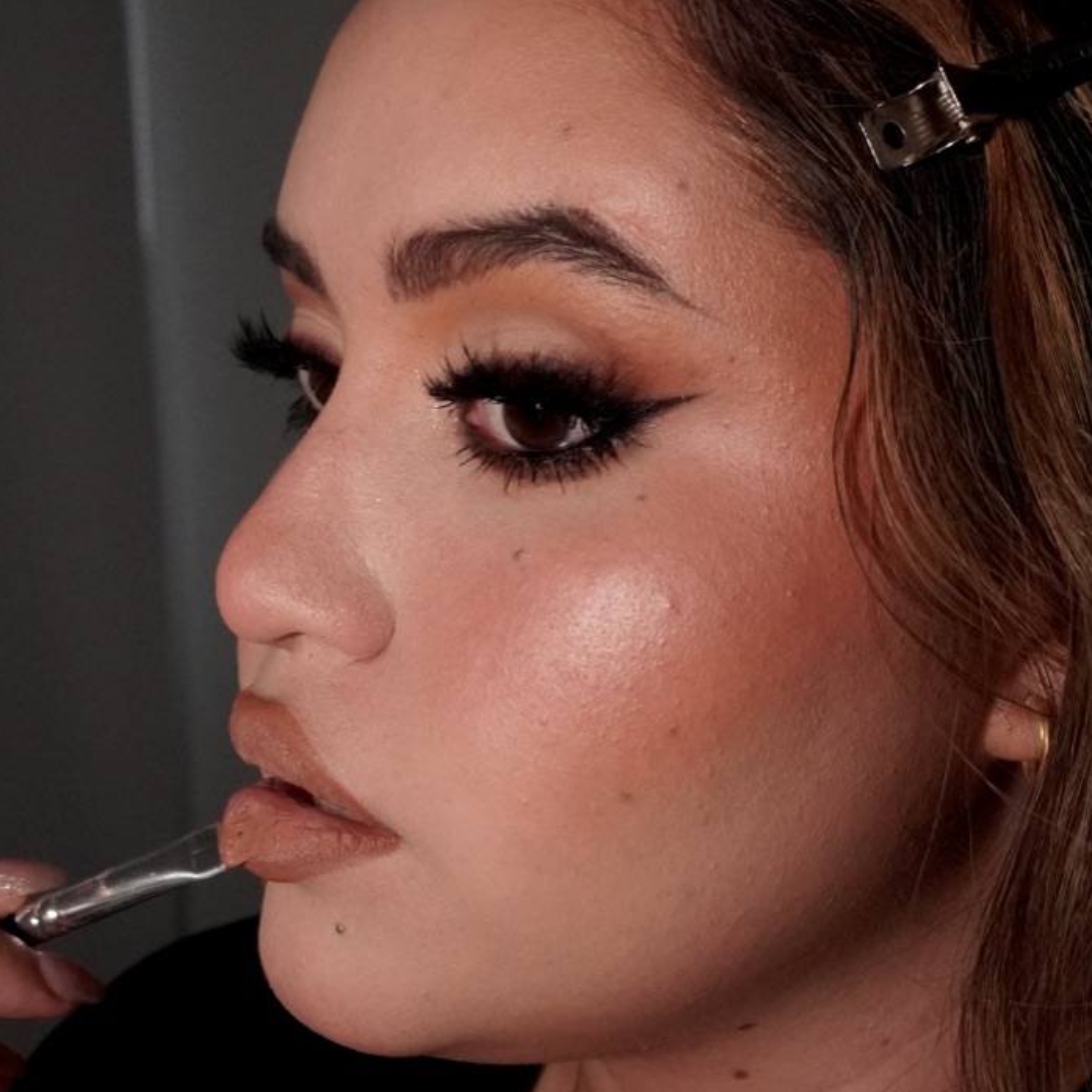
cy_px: 692
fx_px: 2100
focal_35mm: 59
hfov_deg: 29.1
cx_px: 573
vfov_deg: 29.0
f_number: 6.3
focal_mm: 23
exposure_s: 1/100
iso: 4000
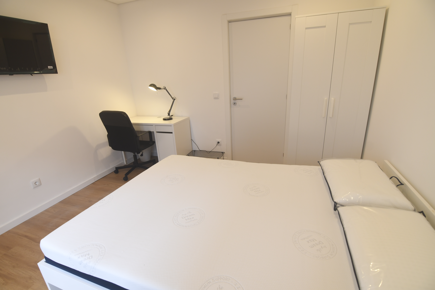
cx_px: 218
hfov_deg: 96.7
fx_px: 193
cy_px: 145
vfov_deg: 73.7
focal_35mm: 16
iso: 400
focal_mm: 11
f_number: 5.6
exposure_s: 1/30
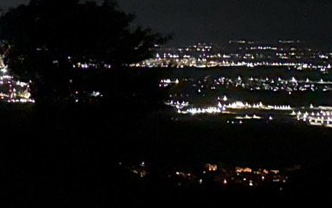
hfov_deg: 14.4
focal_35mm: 135
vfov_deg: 9.5
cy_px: -94
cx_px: -166
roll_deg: -0.1
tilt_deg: +6.5
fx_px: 1222
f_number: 1.78
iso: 12500
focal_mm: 6.76
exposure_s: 1/15
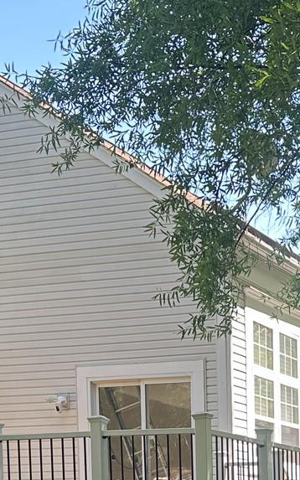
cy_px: 602
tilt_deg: -2.6
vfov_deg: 21.0
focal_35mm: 91
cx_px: 349
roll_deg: +0.5
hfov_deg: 14.0
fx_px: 1191
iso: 80
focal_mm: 6.86
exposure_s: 1/426
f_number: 1.78
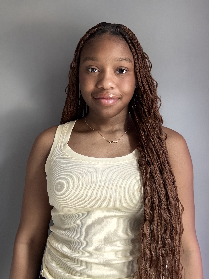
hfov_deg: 46.8
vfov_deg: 60.0
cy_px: 140
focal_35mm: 30
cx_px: 104
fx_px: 242
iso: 400
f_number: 1.9
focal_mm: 2.69
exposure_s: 1/40
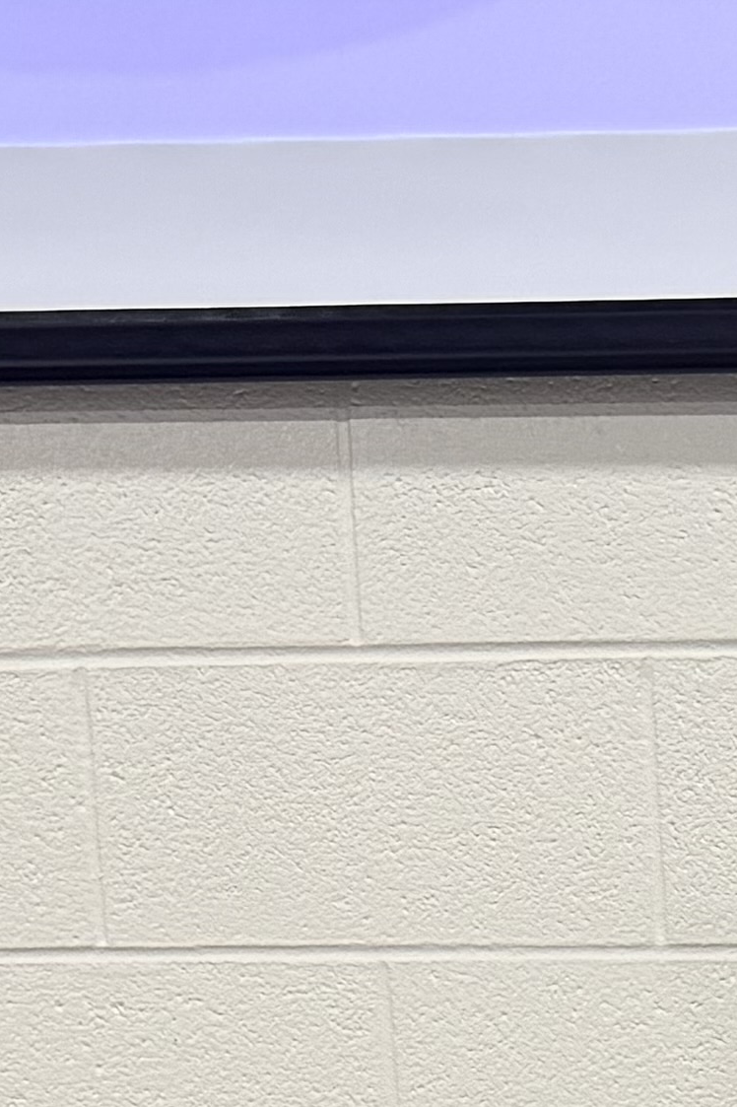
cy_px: 2088
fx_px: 3902
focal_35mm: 127
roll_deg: +1.2
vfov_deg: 14.0
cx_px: 1385
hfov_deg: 10.1
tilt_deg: -11.5
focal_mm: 6.76
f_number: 1.78
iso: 160
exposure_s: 1/120
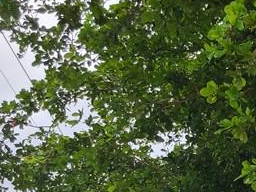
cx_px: 504
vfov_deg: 13.2
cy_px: 309
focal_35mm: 104
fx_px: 769
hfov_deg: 15.4
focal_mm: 5.4
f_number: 1.8
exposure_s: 1/1173
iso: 40
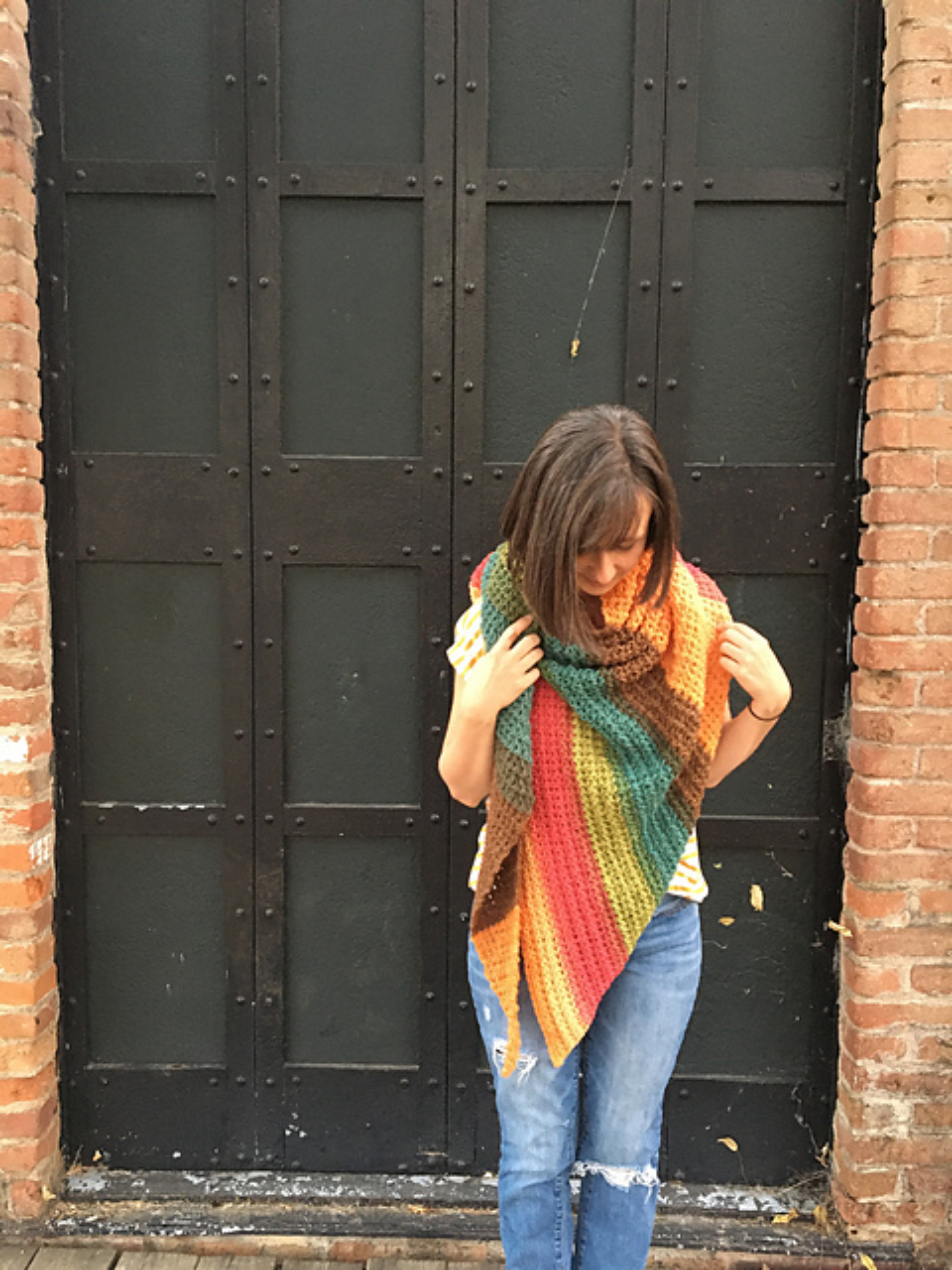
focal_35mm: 29
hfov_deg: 48.2
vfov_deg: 61.7
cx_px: 476
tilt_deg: -5.4
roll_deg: -1.5
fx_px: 1063
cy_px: 635
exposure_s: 1/15
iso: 250
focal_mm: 4.15
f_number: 2.2
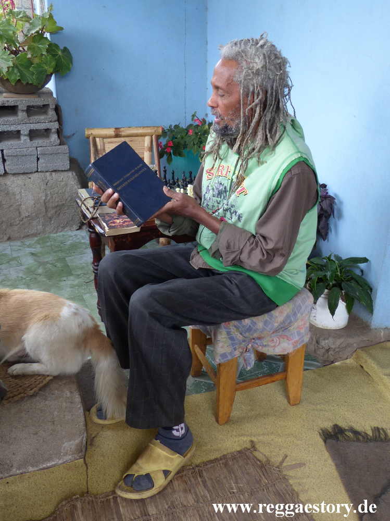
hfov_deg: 54.8
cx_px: 195
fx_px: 376
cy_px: 260
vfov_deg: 69.4
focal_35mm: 25
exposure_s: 1/60
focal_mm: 4.5
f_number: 2.8
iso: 100
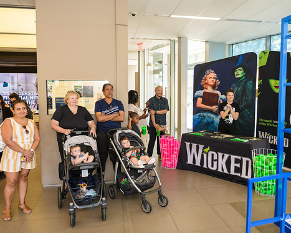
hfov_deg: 62.1
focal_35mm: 28
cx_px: 159
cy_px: 113
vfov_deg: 51.5
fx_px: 241
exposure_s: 1/125
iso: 400
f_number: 3.2
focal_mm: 24
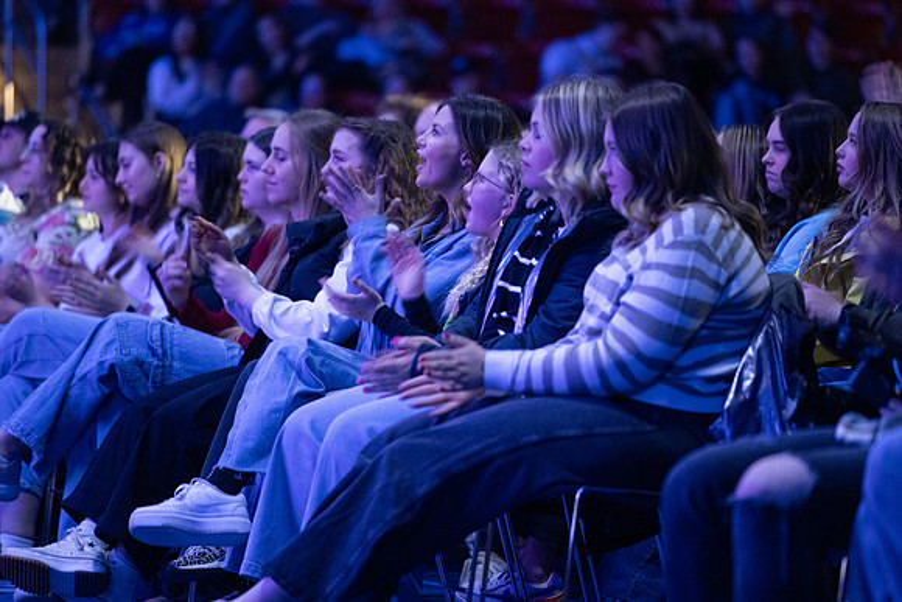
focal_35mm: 180
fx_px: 4511
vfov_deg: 7.6
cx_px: 451
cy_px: 301
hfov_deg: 11.4
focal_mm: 180
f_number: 2.8
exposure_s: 1/20
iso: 6400
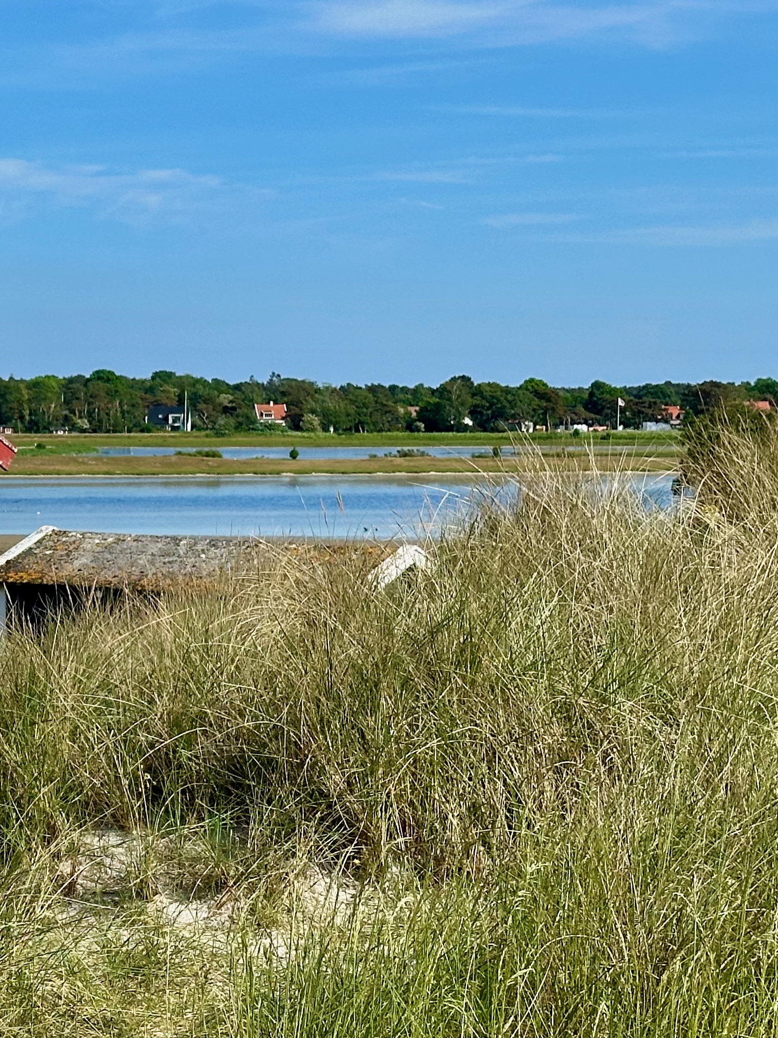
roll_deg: +0.4
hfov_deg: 14.6
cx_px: -245
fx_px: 2907
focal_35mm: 97
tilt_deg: -4.1
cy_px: 656
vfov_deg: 20.2
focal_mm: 6.86
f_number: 1.78
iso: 64
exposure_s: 1/4785
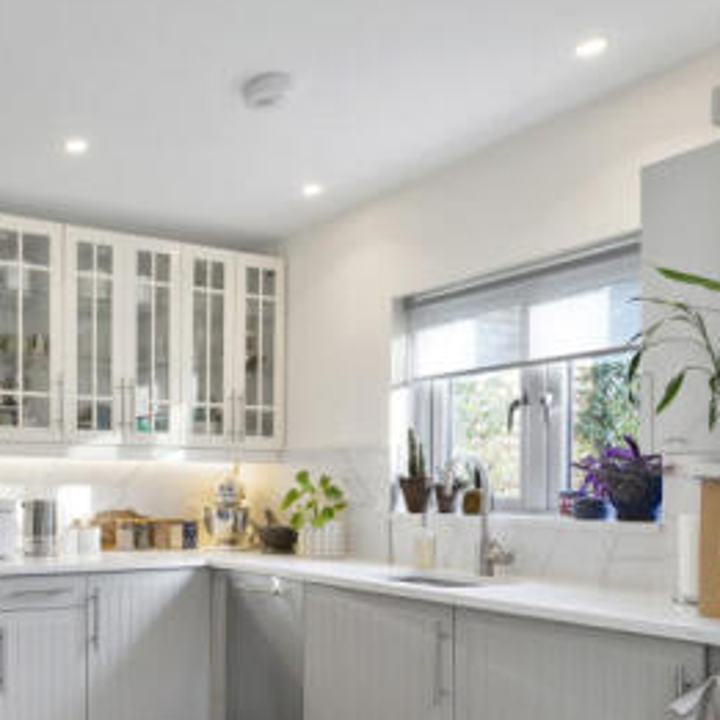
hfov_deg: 43.8
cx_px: 3
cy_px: 472
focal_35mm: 32
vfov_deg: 50.3
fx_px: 753
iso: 250
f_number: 16
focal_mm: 15
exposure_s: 1
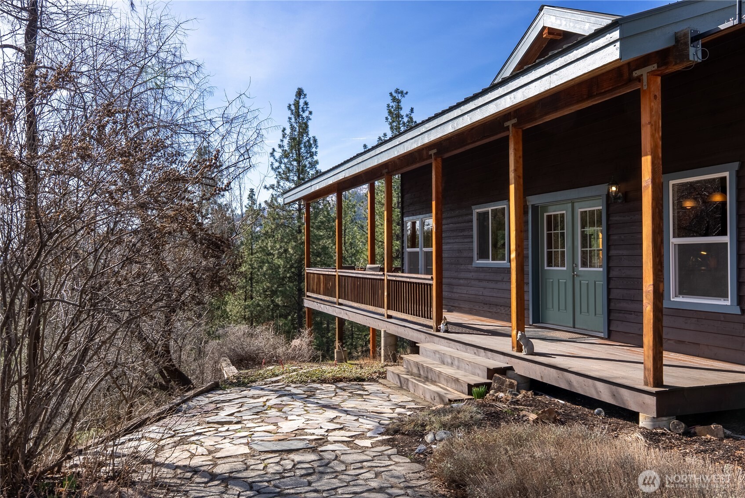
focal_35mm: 30
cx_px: 372
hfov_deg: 61.6
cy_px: 249
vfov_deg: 43.4
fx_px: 625
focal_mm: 30.2
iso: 80
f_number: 11
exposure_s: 1/3200
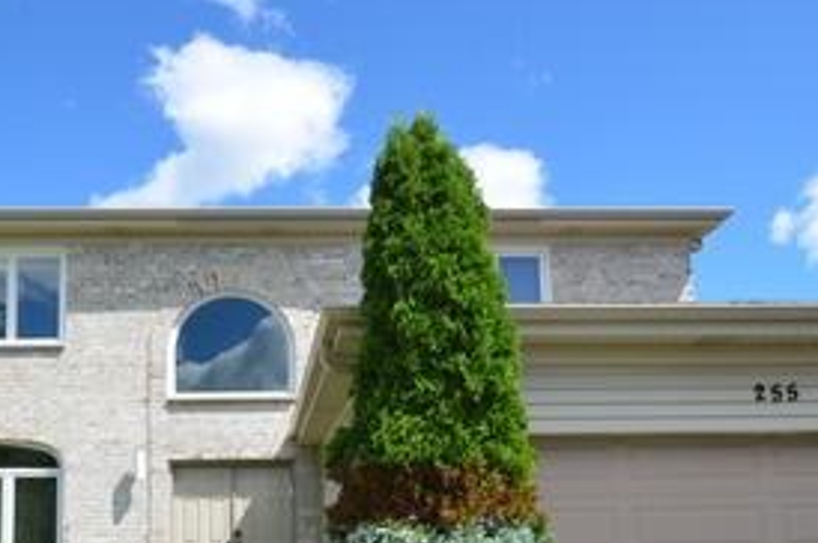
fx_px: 794
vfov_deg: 36.1
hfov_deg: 53.4
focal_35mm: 35
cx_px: 272
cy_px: 456
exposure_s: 1/250
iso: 125
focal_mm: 10
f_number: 8
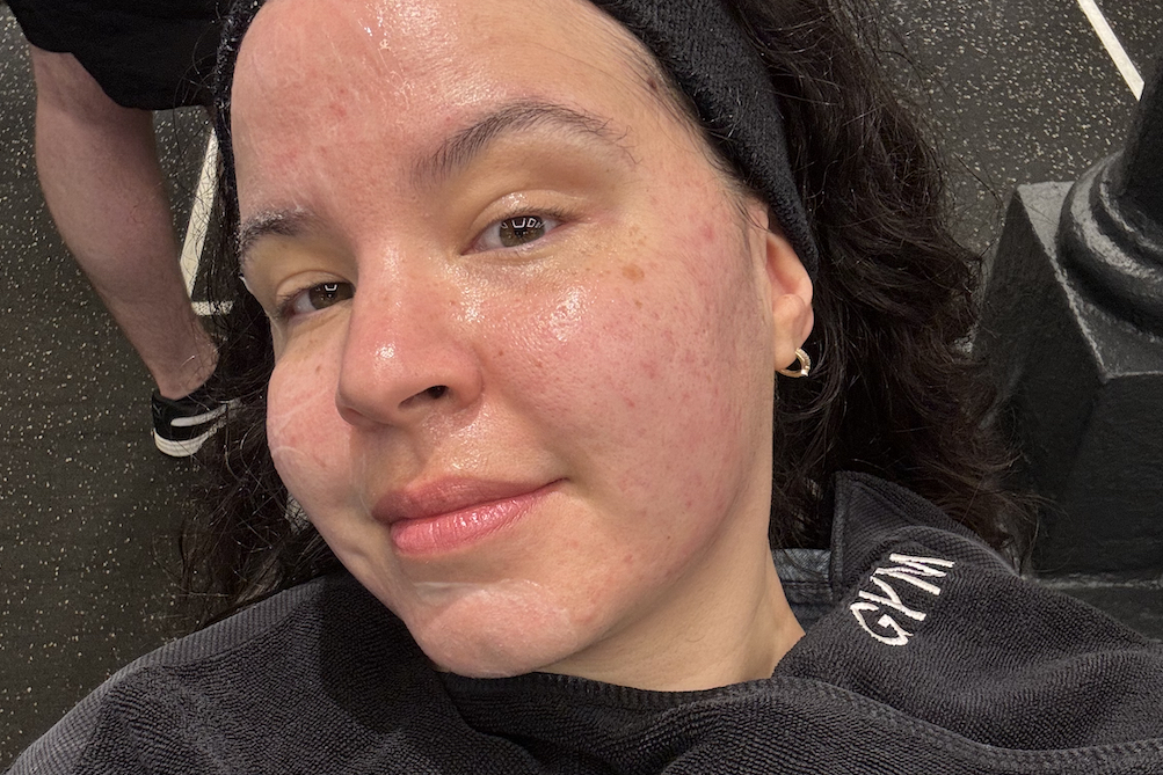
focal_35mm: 42
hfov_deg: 46.4
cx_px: 584
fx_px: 1357
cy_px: 533
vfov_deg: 31.6
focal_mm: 2.69
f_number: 1.9
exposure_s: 1/91
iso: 80
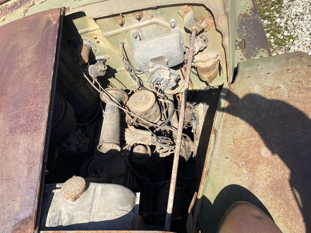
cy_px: 116
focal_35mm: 26
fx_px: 234
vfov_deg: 53.1
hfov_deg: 67.3
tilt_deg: -51.5
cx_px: 156
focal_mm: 4.25
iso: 32
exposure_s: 1/1866
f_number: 1.8
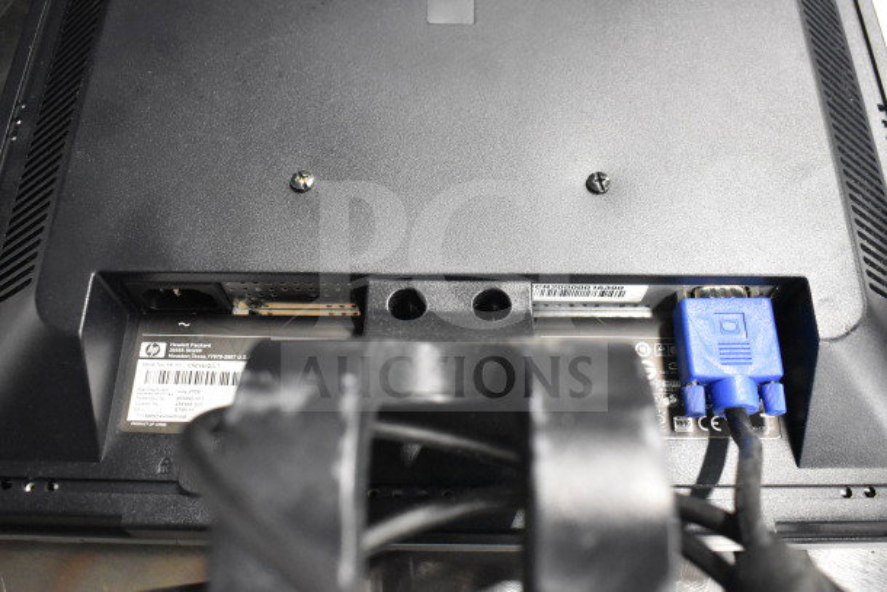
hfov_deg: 55.1
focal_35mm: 34
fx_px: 850
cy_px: 296
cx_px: 444
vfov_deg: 38.4
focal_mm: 23
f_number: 3.8
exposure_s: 1/40
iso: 5600
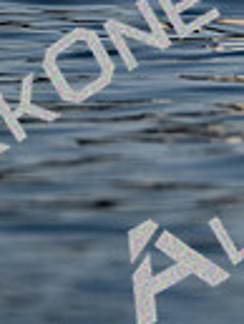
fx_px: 36509
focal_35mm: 3891
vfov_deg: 0.5
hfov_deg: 0.4
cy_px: -59
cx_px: 639
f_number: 6.3
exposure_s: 1/2000
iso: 320
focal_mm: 600
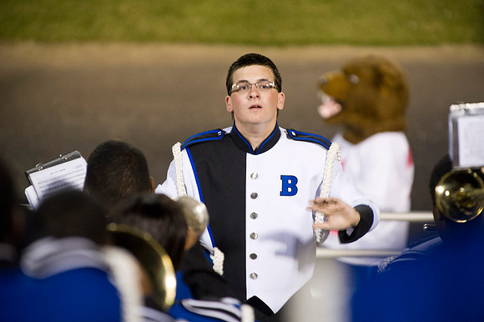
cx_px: 242
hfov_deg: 7.4
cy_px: 161
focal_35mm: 280
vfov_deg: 4.9
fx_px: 3762
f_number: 5
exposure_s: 1/125
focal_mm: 280
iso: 4000
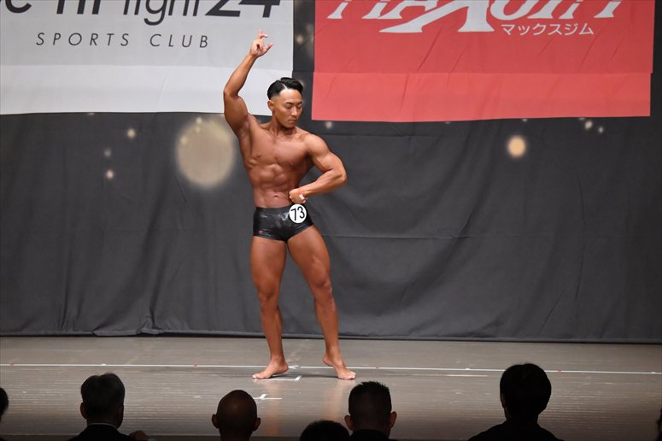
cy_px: 220
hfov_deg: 11.2
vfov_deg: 7.5
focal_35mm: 183
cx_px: 331
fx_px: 3364
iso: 6400
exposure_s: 1/400
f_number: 5.6
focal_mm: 122
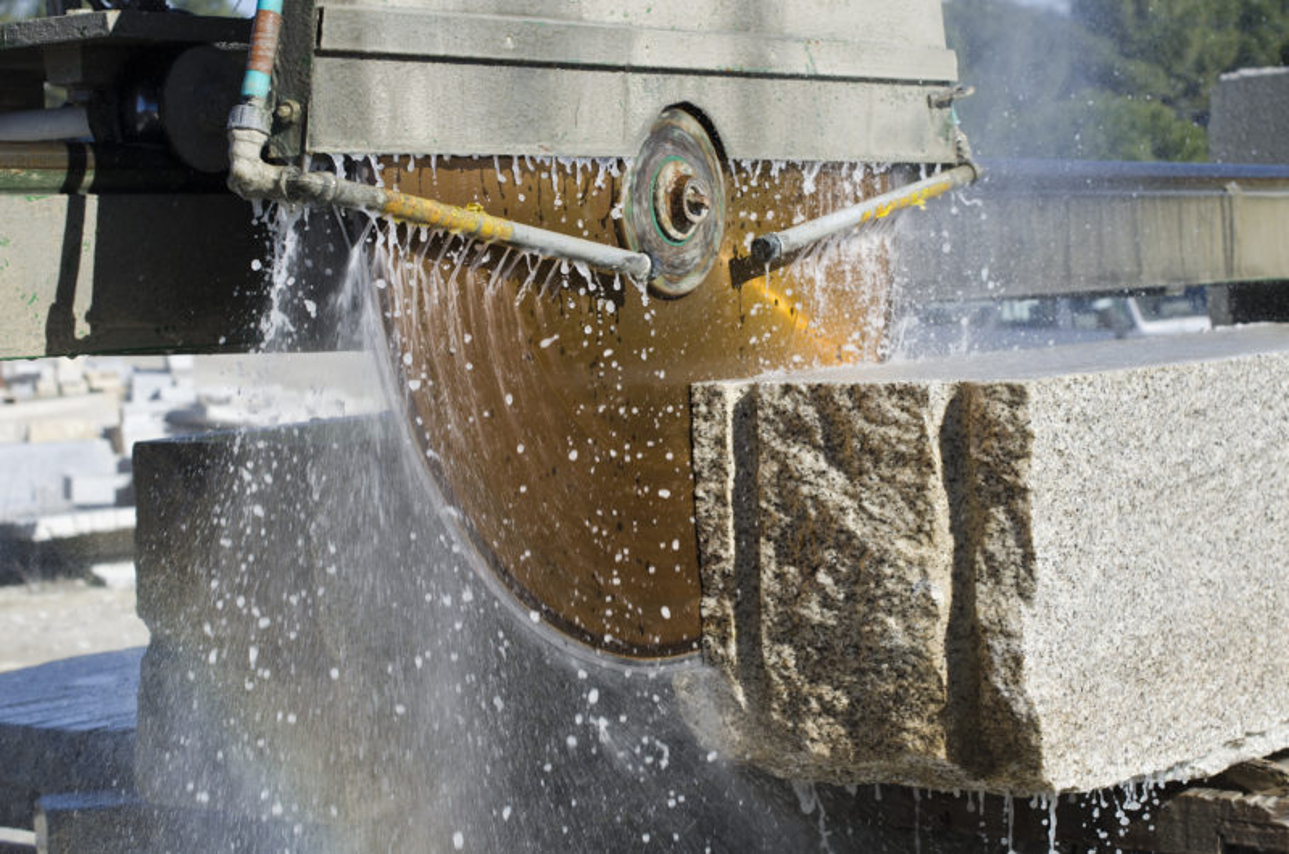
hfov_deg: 27.0
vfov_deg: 18.1
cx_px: 644
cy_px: 427
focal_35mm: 75
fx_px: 2680
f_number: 7.1
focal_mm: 50
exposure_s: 1/640
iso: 100
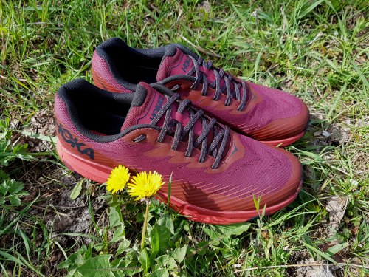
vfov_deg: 53.1
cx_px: 184
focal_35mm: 26
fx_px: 277
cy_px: 138
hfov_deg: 67.3
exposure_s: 1/590
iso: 50
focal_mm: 4.2
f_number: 1.7
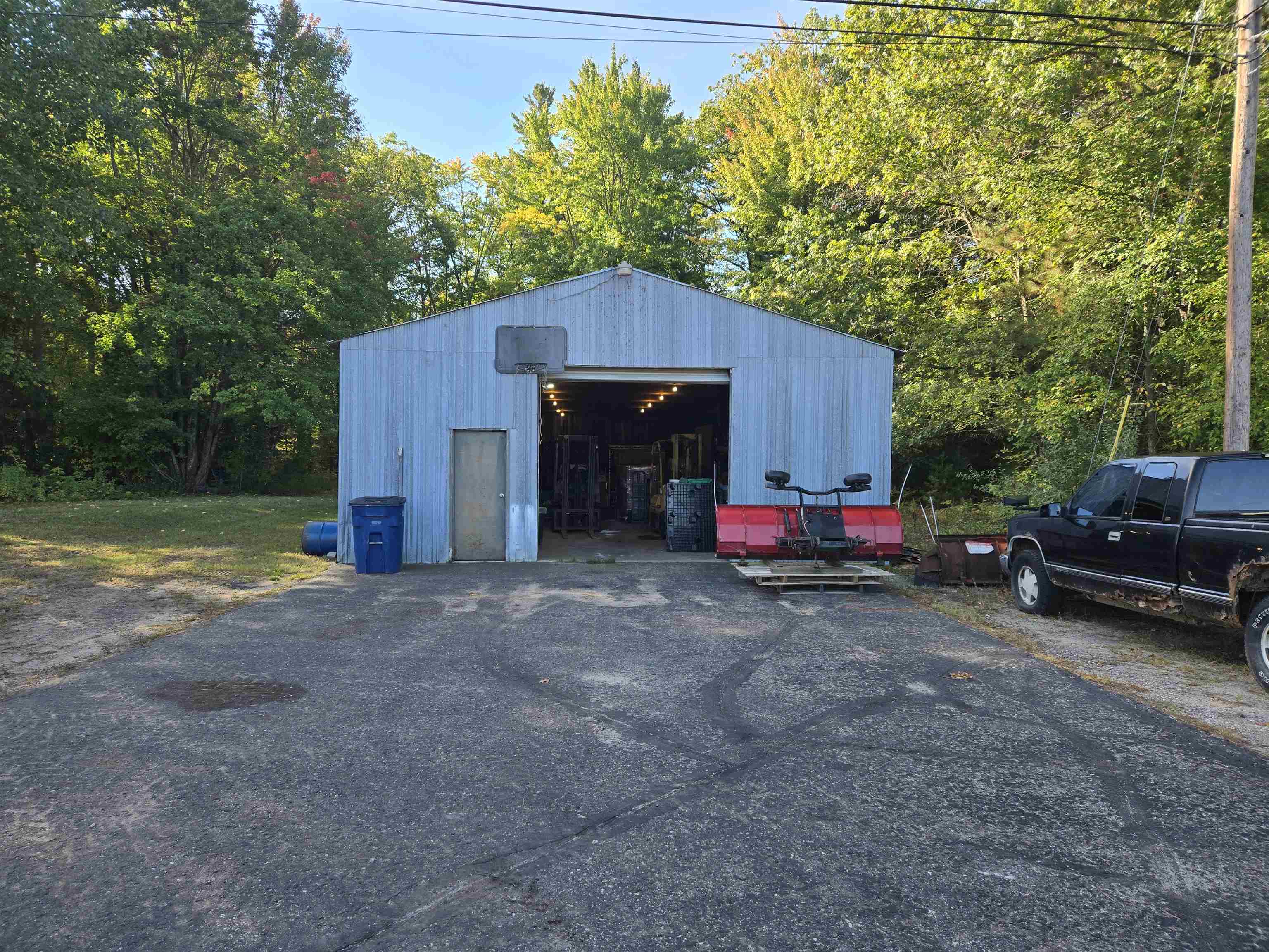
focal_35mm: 23
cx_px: 634
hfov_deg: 73.9
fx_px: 843
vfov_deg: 58.9
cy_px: 476
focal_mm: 5.4
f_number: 1.8
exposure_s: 1/1414
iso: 80
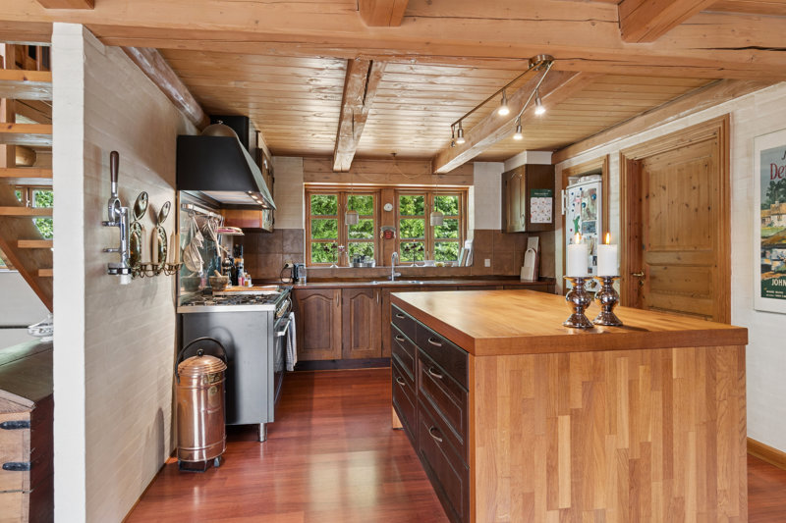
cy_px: 262
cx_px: 393
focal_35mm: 20
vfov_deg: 63.2
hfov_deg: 85.4
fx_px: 426
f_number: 8
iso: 200
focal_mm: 13
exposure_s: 1/4
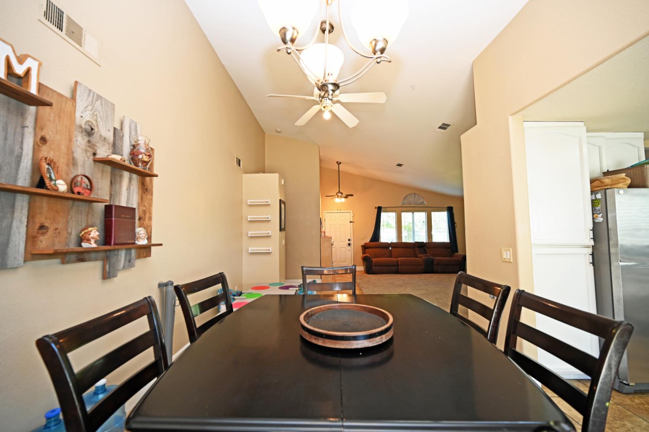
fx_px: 252
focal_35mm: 14
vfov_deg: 81.1
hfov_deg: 104.3
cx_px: 324
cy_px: 216
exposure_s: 1/60
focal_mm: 14
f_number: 4
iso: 450
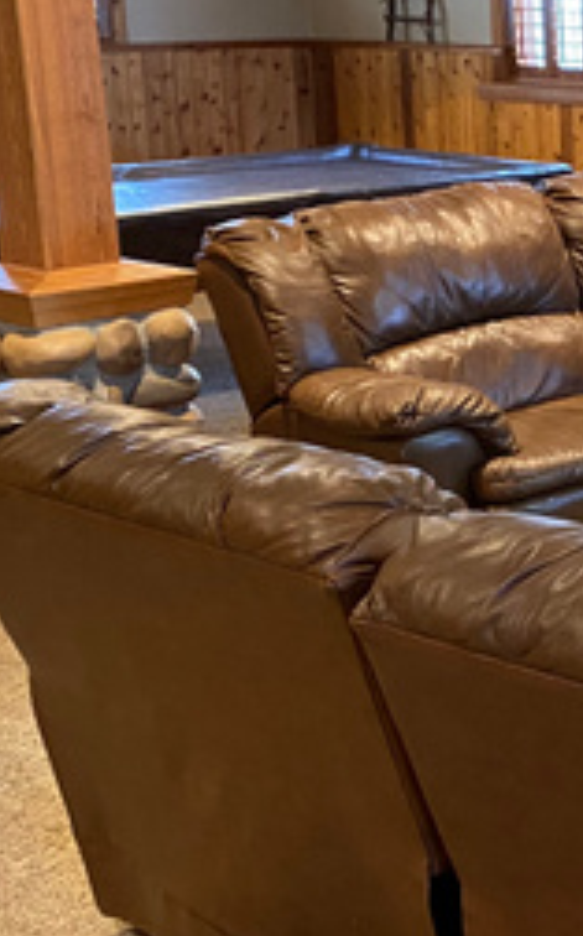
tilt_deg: -13.2
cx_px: 884
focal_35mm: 70
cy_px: 442
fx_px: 1784
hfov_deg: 16.8
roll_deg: -0.8
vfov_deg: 29.4
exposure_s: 1/30
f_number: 1.8
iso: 500
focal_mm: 4.25
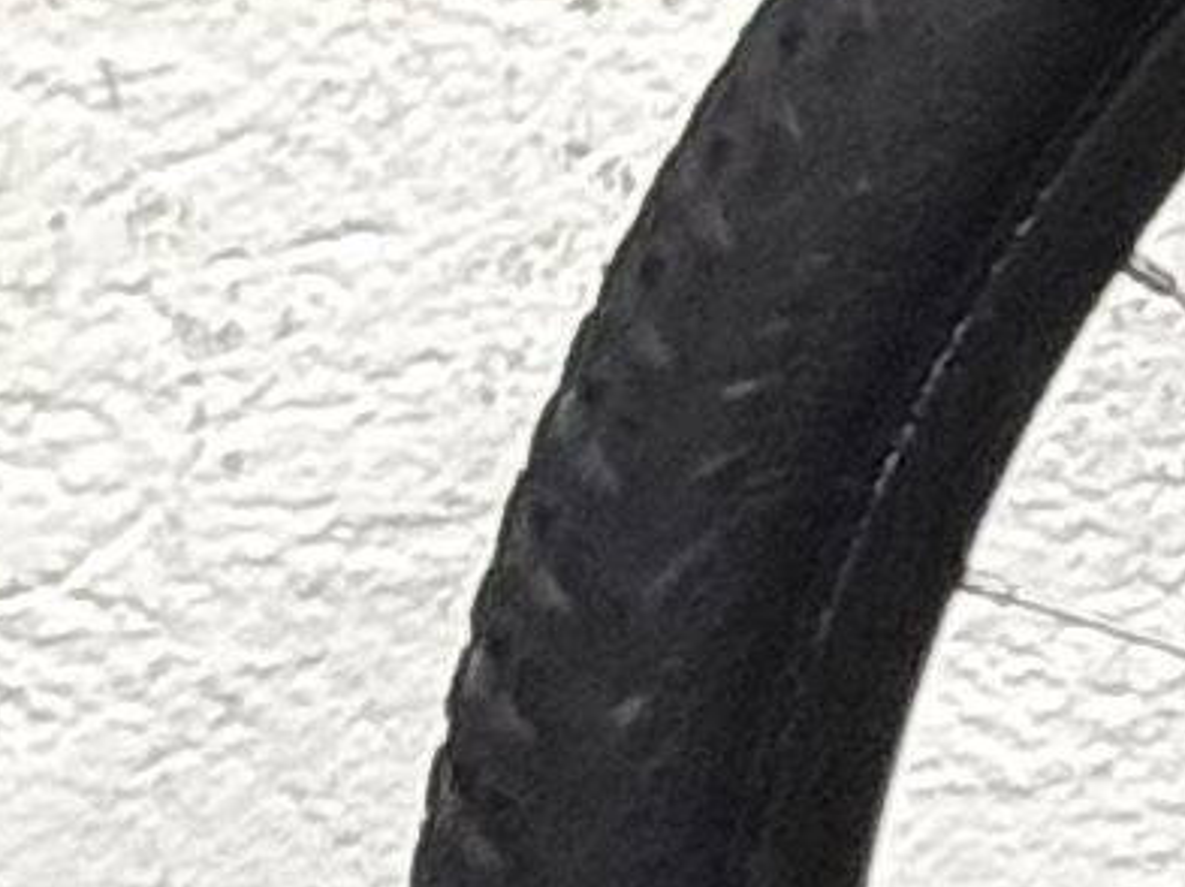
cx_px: 4224
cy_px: -1614
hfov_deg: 3.8
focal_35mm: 493
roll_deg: -3.0
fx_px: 16861
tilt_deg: -5.6
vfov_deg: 3.0
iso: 250
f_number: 1.78
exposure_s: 1/60
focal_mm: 6.76
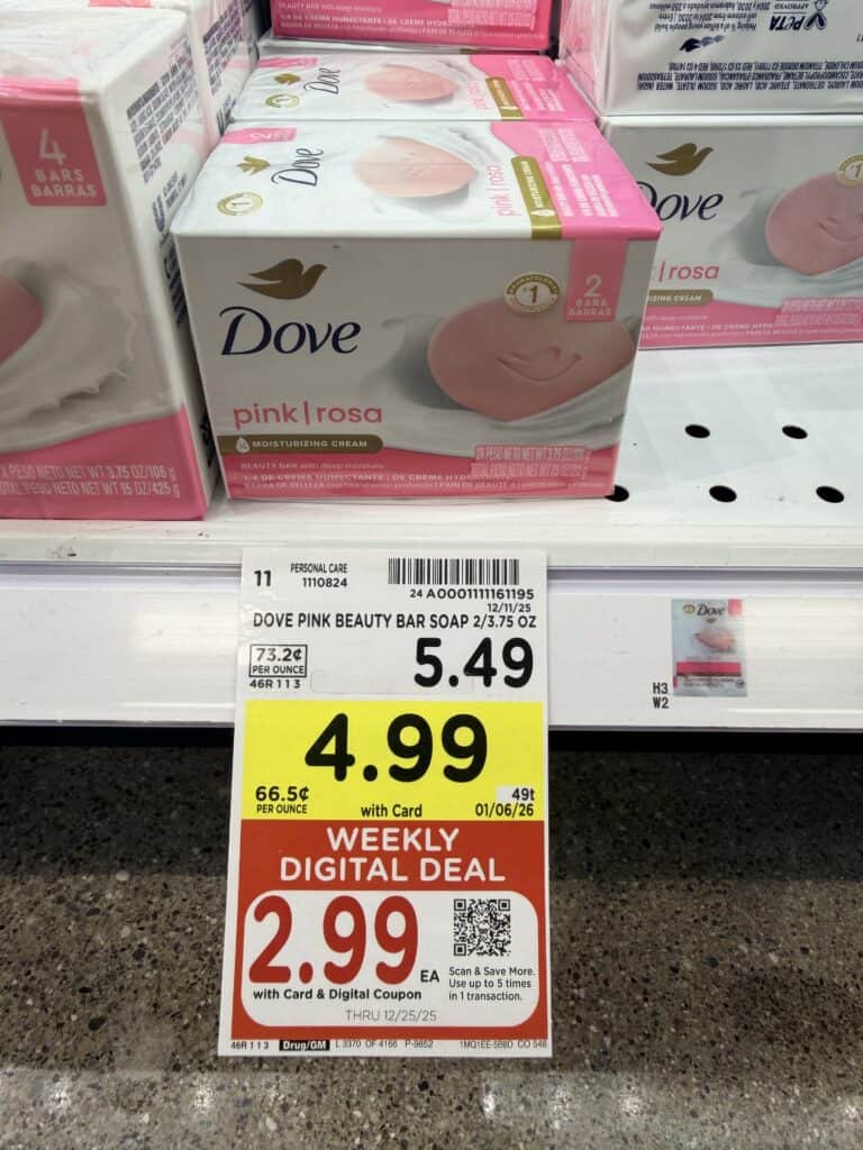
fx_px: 798
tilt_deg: -41.6
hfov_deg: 56.8
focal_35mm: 24
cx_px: 432
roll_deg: -0.7
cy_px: 575
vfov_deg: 71.6
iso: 32
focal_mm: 2.22
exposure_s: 1/63
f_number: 2.2
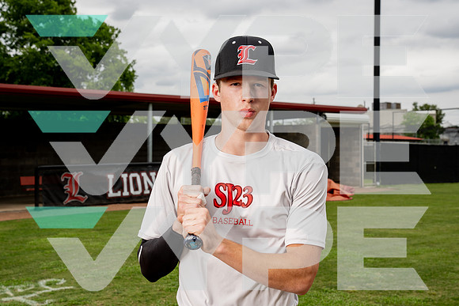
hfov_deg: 36.9
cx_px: 223
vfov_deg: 25.1
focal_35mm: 54
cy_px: 147
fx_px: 688
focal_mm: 50
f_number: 8
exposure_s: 1/250
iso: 50
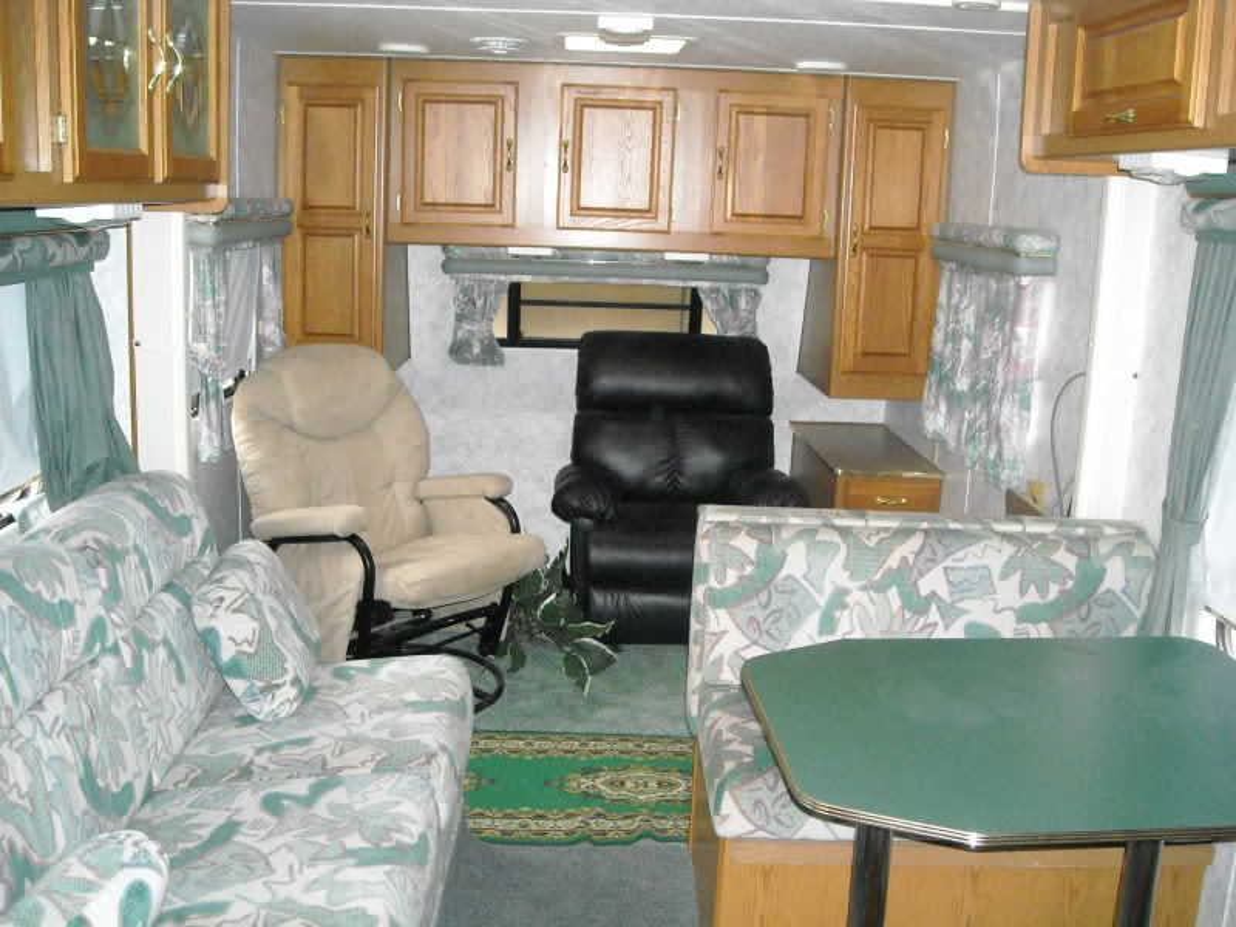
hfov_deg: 52.6
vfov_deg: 40.7
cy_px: 464
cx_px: 618
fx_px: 1250
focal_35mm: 35
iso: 518
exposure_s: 1/60
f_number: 2.8
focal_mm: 5.7
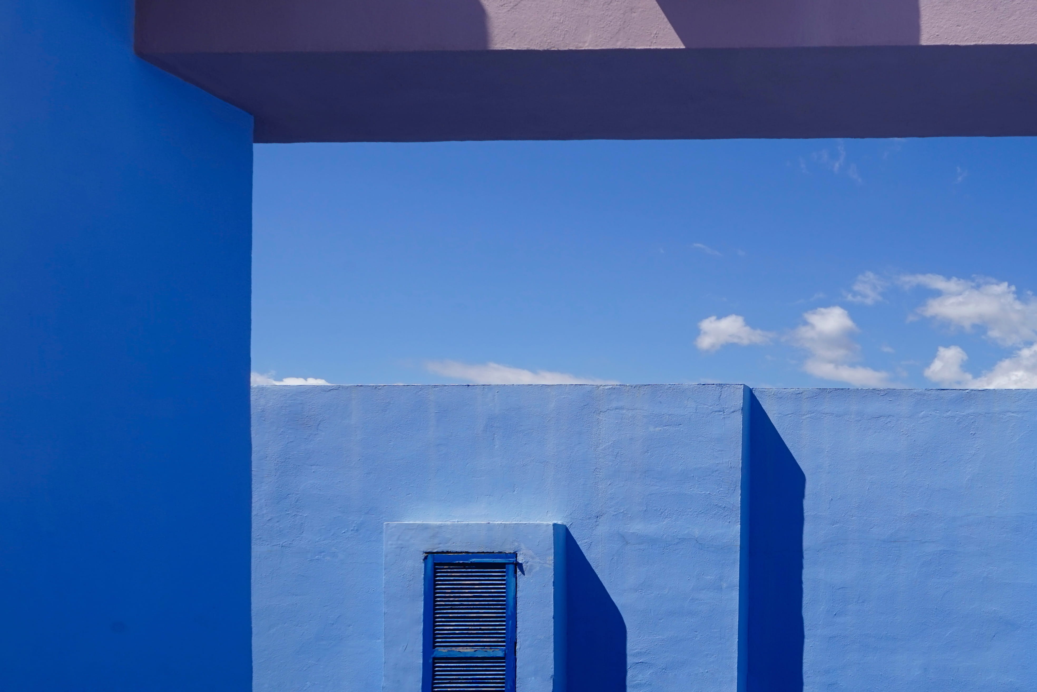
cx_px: 518
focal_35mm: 42
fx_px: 1210
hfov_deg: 46.4
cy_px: 346
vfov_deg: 31.9
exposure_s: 1/200
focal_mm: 28
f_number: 14
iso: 100
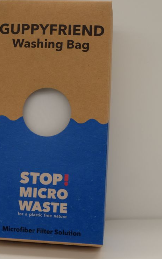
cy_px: 123
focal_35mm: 66
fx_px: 466
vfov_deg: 31.1
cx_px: 43
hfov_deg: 19.6
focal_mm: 26.9
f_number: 4.5
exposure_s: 1/34
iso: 400
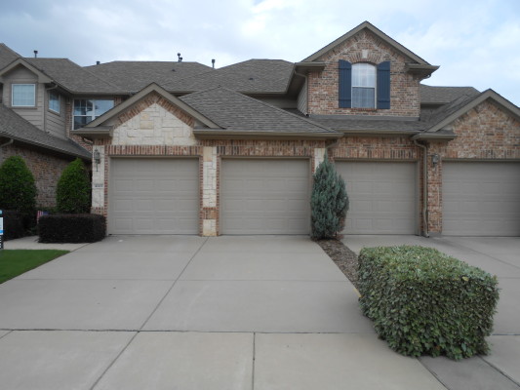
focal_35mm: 26
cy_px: 195
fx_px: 391
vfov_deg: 53.1
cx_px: 260
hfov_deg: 67.3
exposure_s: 1/640
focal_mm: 4.6
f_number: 3.5
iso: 80
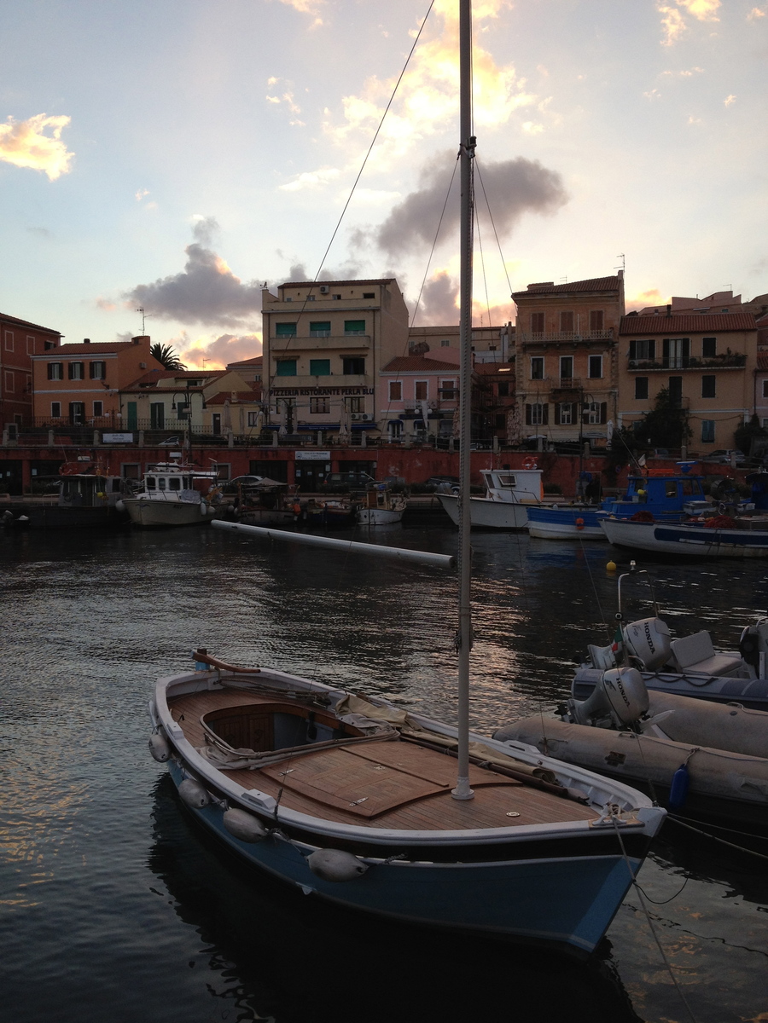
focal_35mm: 35
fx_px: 1035
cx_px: 384
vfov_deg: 52.6
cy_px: 512
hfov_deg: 40.7
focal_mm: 4.28
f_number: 2.4
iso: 64
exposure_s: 1/315
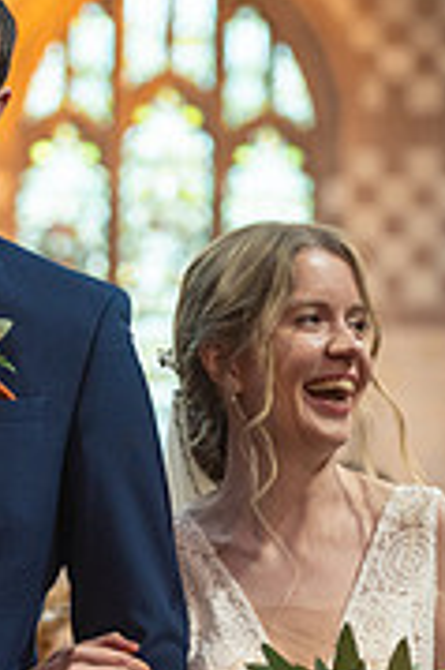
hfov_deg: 7.8
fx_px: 3269
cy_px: 445
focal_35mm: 176
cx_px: 103
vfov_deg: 11.7
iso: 1600
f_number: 2.8
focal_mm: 70
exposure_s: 1/160
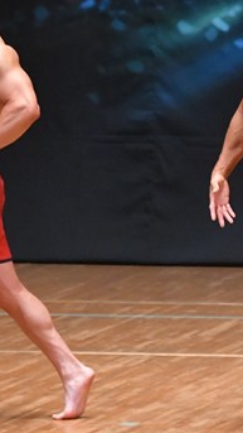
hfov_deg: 2.0
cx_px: 297
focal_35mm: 604
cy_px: 159
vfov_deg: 3.6
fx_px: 6917
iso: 8000
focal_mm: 170
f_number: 5.6
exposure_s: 1/400
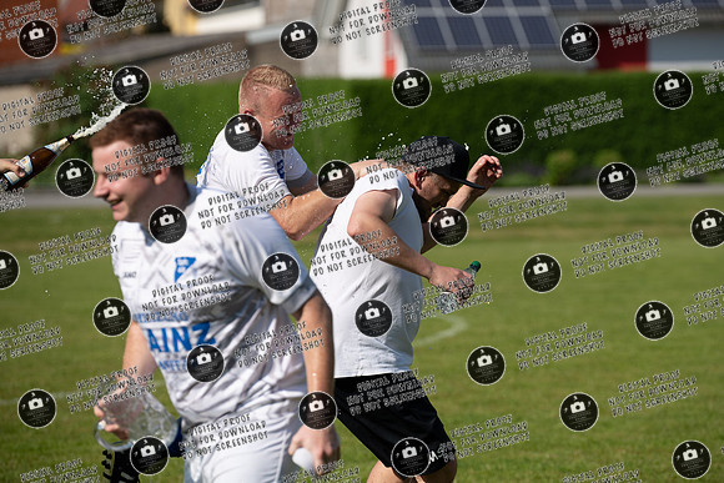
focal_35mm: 151
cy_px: 213
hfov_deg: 13.6
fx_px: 3032
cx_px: 404
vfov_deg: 9.1
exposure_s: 1/1600
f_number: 3.5
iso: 72
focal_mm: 135
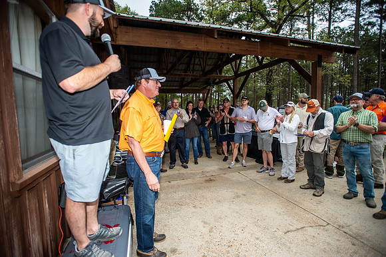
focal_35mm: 17
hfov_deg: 93.3
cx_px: 193
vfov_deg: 70.4
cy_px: 128
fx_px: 182
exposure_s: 1/3200
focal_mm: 17
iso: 400
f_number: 2.8
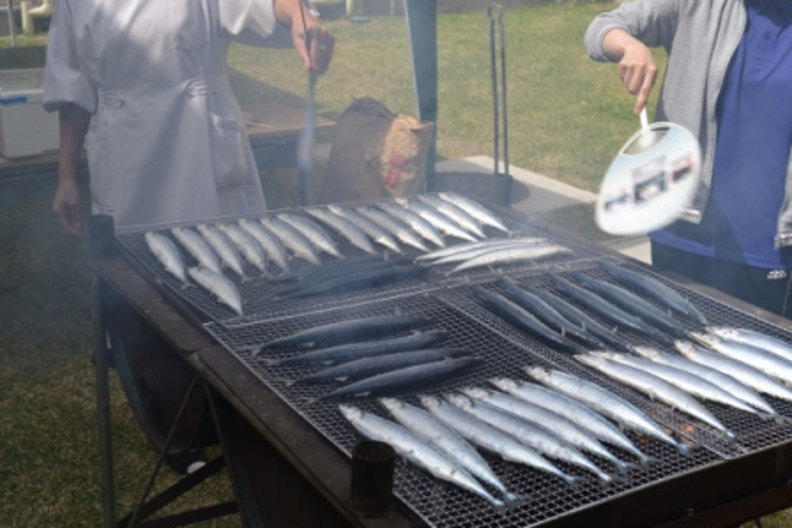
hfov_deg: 41.1
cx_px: 396
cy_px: 264
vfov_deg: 28.1
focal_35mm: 48
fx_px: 1056
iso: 100
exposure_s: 1/200
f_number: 7.1
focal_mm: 32
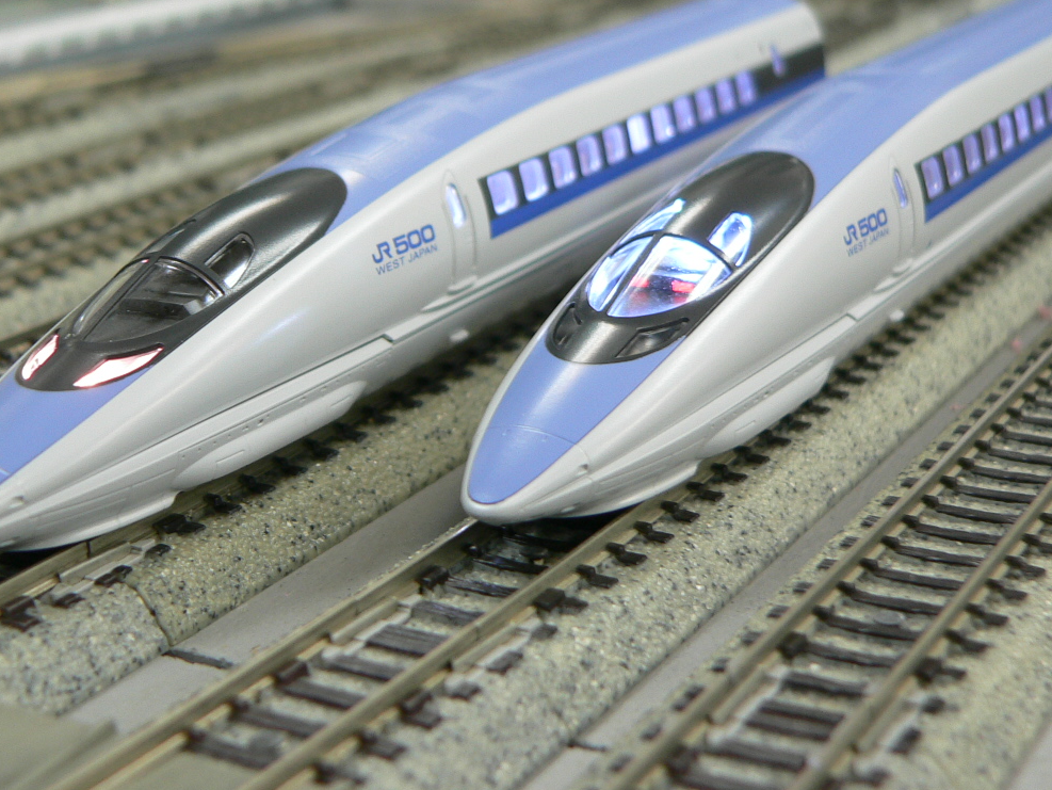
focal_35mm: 70
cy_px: 283
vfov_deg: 21.0
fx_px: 2128
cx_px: 489
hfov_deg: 27.8
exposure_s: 1/10
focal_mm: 8.9
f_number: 2.8
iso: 100
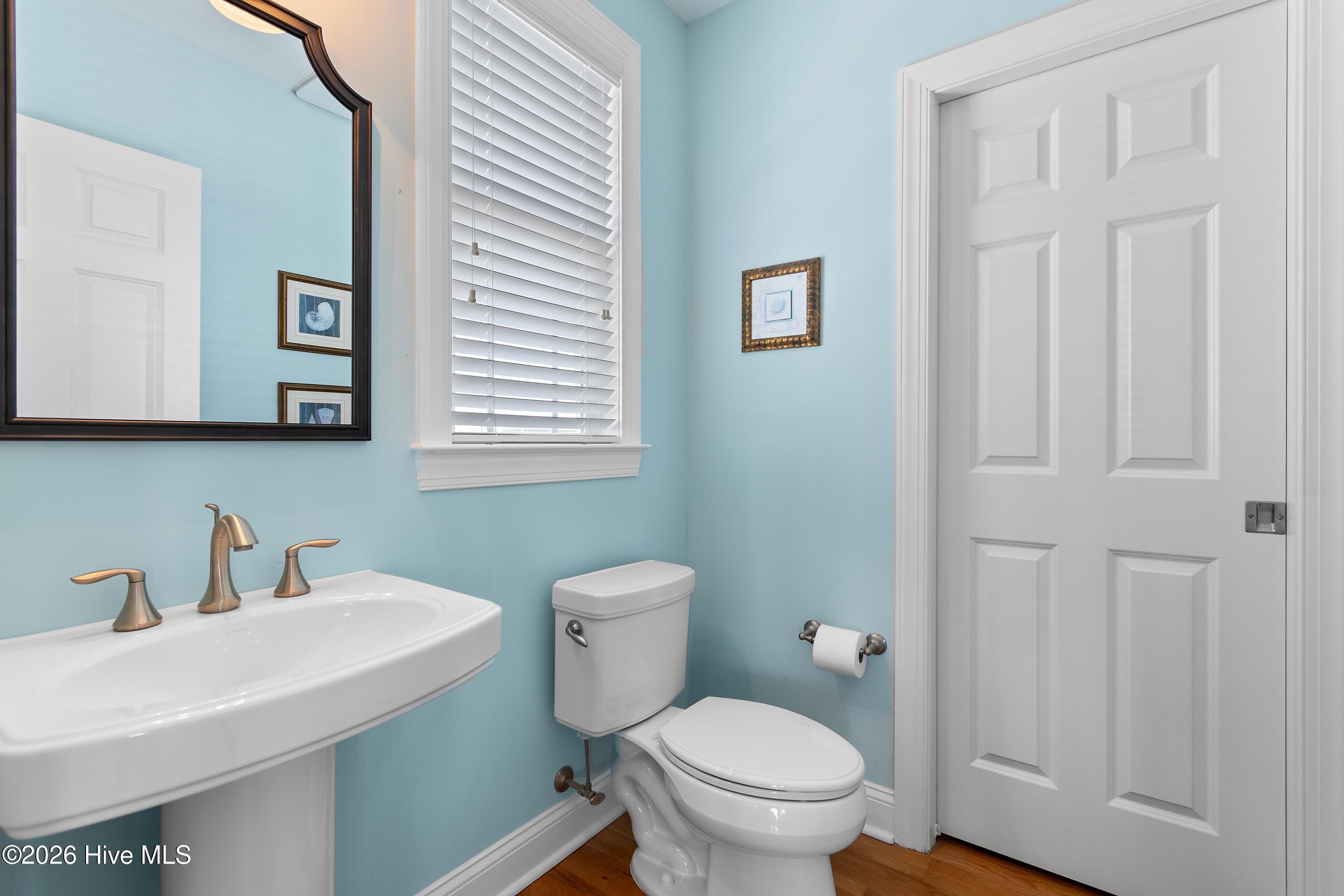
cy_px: 448
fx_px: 560
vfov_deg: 77.3
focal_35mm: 15
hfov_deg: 100.4
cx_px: 672
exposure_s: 1/8
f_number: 4.5
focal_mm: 10
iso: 100
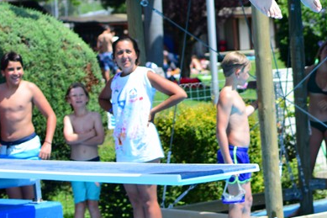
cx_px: 285
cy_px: -43
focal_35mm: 138
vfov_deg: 9.8
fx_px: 1256
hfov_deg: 14.7
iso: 100
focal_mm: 35
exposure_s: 1/1250
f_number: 2.5
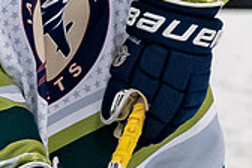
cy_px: -185
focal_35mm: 1965
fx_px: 13754
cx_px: -17
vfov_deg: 0.7
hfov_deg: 1.0
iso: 2000
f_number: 3.2
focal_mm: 195
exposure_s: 1/800
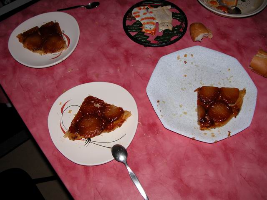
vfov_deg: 40.7
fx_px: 270
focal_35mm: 35
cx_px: 134
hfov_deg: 52.6
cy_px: 100
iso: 100
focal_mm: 8.9
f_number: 2.8
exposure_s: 1/60
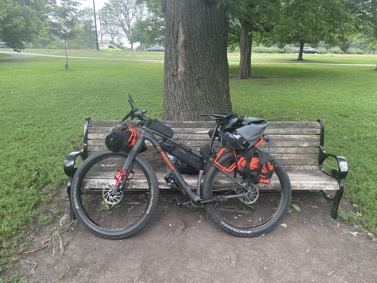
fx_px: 283
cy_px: 142
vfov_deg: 53.1
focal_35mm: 26
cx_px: 188
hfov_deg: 67.3
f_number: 1.6
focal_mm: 4.2
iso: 32
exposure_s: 1/196
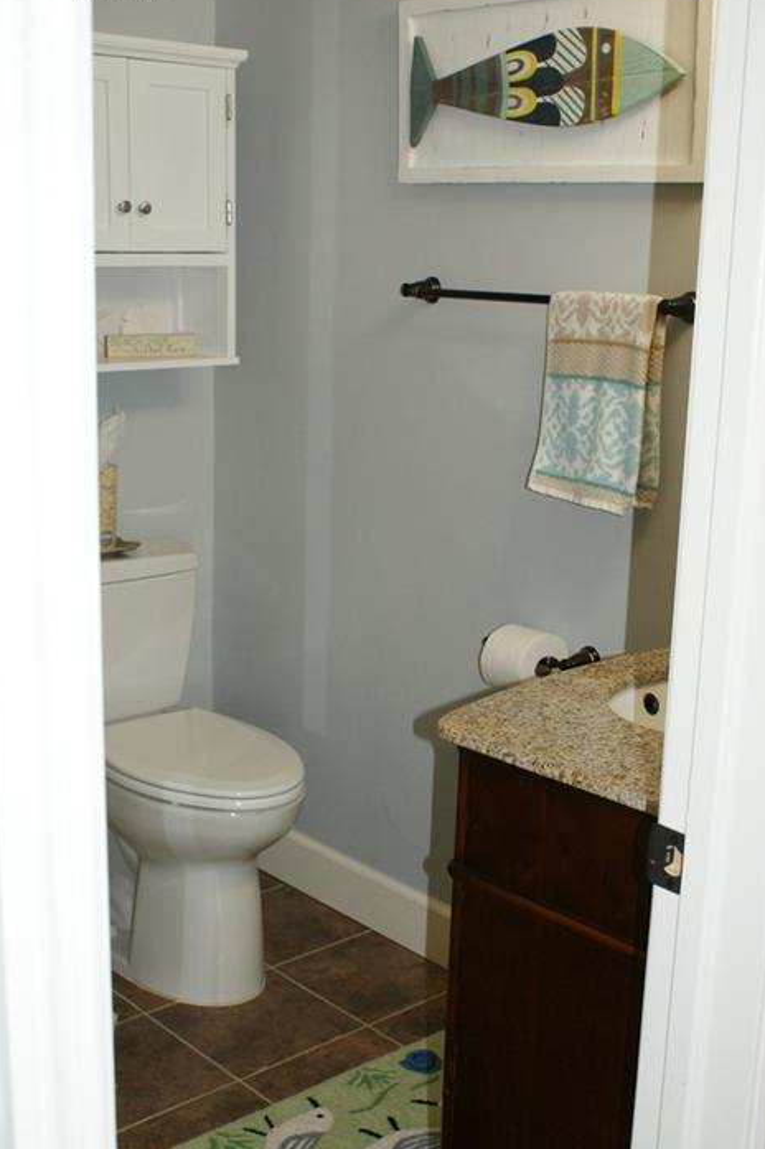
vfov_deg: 45.4
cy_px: 608
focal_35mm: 43
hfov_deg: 31.1
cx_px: 414
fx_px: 1372
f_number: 5.6
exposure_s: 1/60
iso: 400
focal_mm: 26
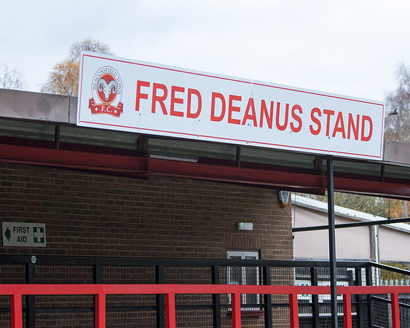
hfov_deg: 13.8
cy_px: 168
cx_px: 222
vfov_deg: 11.1
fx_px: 1692
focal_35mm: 140
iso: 400
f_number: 2.8
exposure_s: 1/800
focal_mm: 75
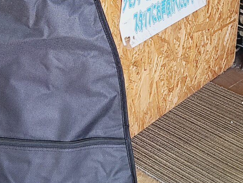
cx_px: 29
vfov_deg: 15.0
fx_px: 681
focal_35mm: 97
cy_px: 0
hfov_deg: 19.9
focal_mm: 5.4
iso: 80
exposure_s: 1/50
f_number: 1.8
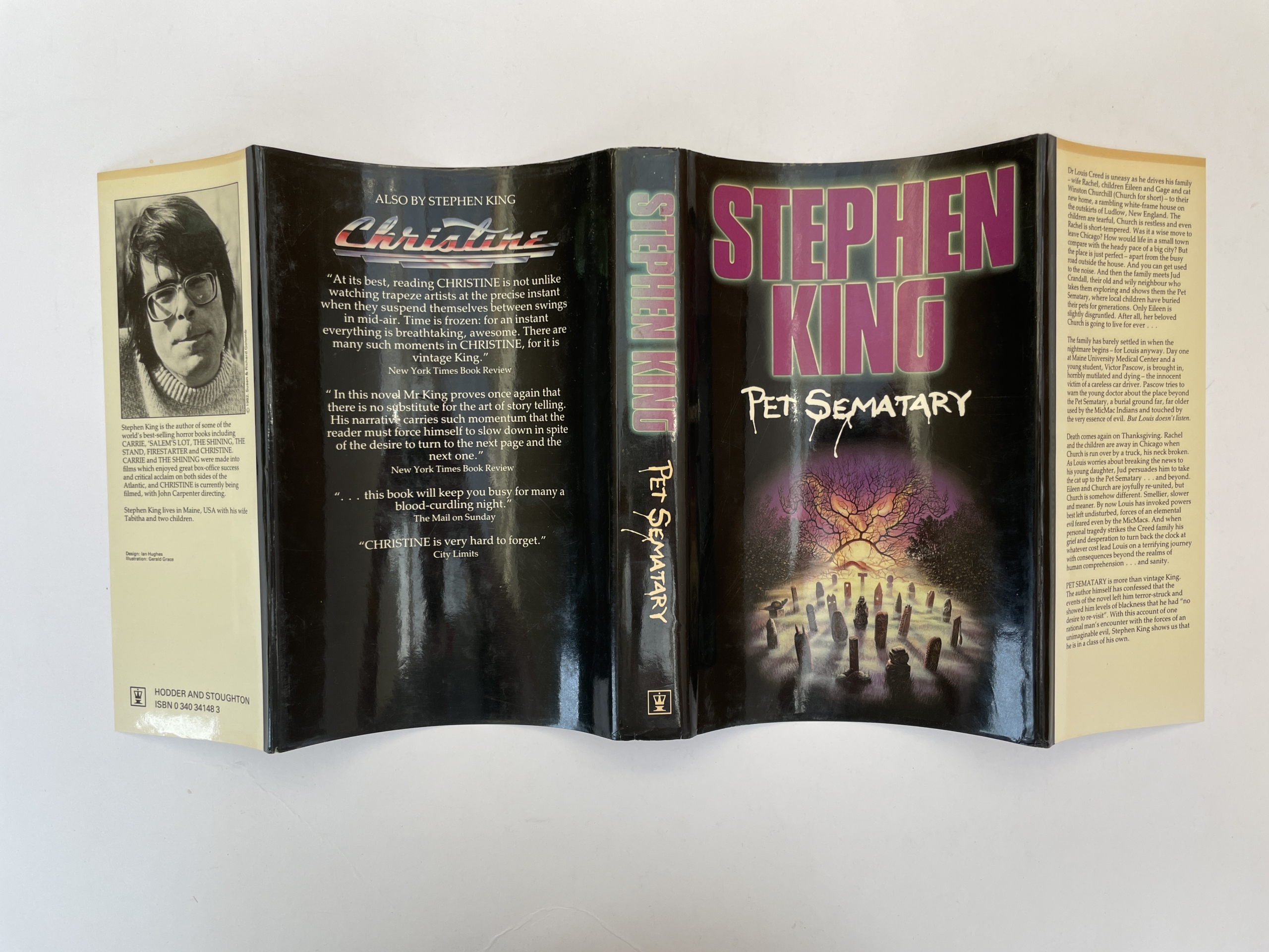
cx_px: 634
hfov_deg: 67.3
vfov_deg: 53.1
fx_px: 953
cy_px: 476
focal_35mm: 26
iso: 32
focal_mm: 4.2
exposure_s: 1/269
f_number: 1.6
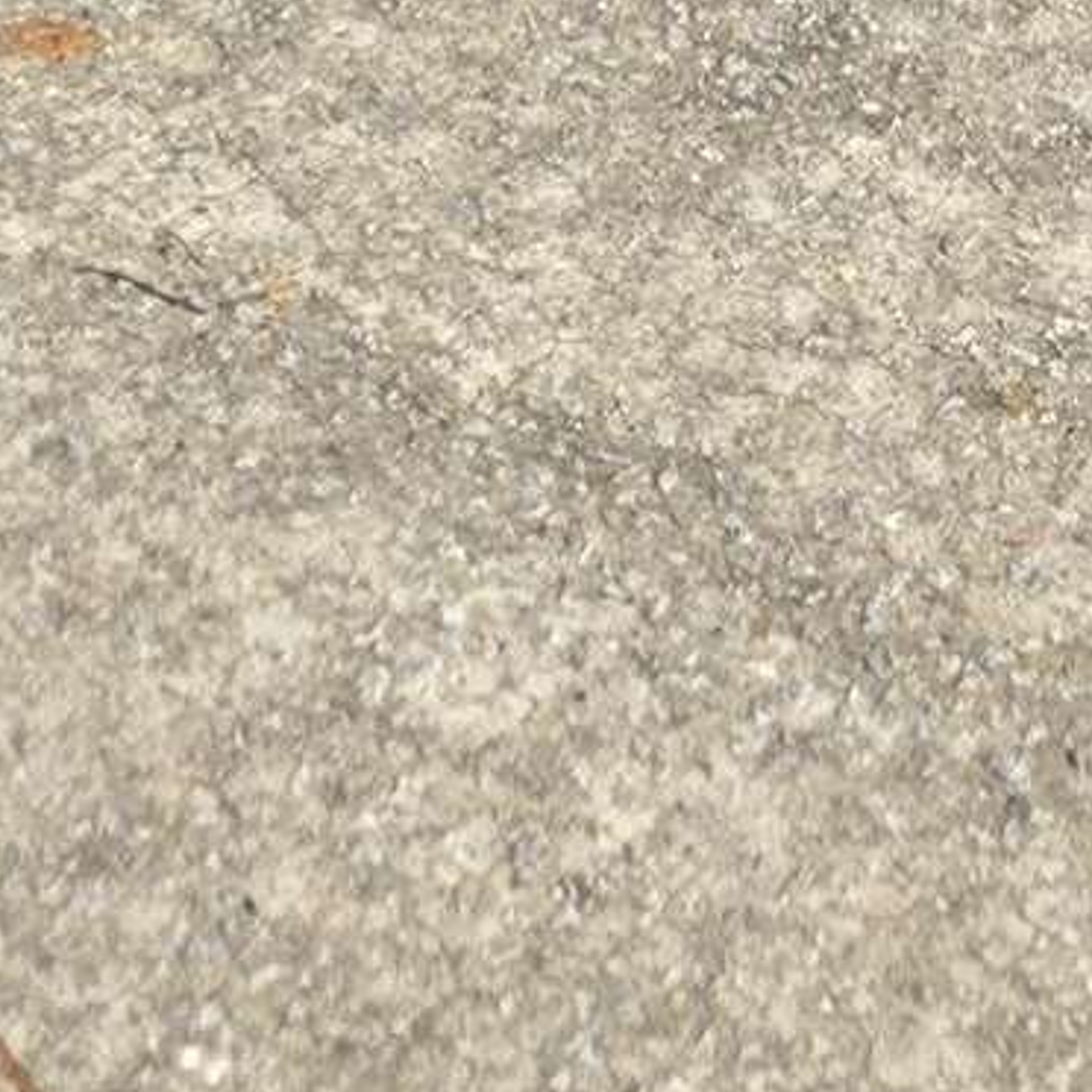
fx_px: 4497
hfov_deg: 13.8
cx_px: 819
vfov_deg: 10.3
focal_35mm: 126
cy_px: -2116
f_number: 1.8
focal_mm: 5.4
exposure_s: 1/1525
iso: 25
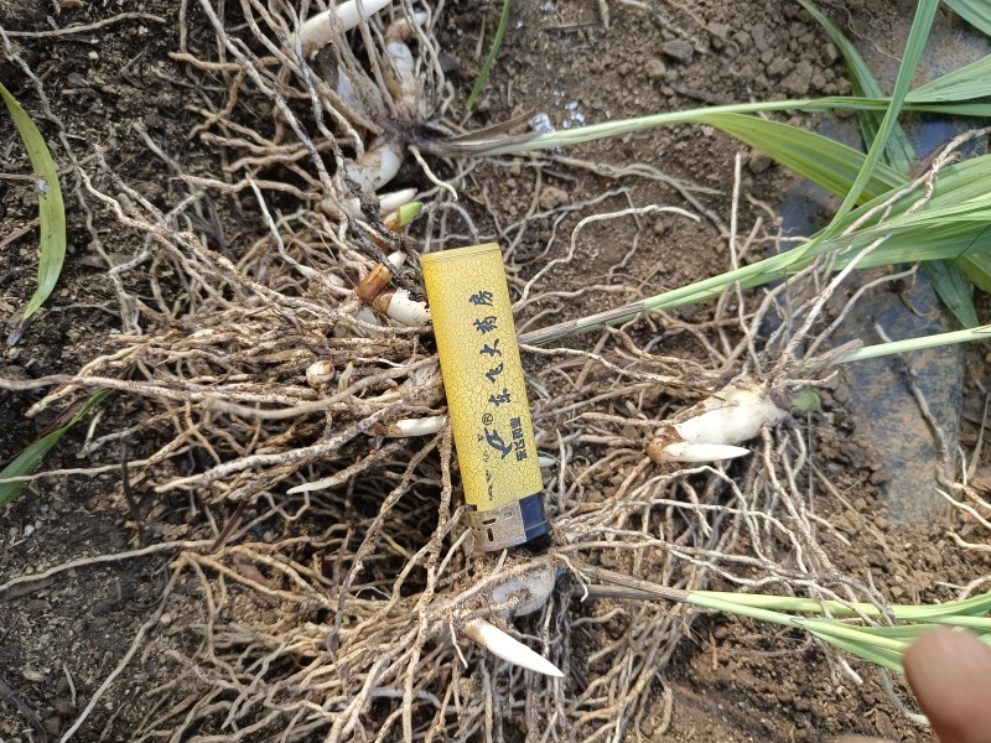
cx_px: 496
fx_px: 658
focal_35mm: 23
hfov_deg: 73.9
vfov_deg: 58.9
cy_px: 372
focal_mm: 5.59
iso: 257
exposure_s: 1/100
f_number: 1.88
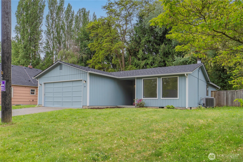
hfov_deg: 67.4
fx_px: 182
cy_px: 81
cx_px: 122
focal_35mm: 27
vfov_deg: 47.9
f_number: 9
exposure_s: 1/125
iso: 200
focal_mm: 18
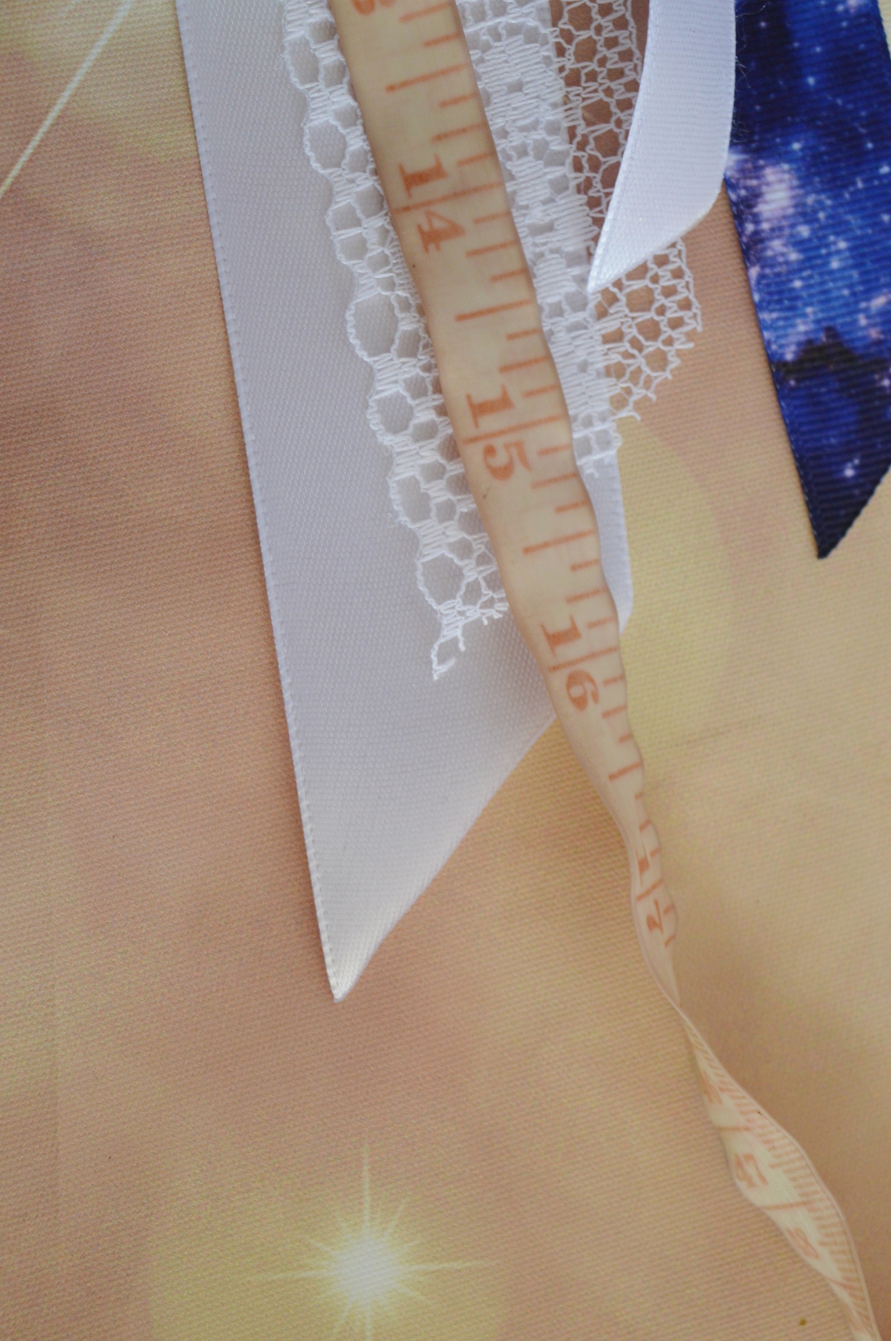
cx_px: 446
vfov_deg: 29.3
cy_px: 670
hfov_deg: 19.7
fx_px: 2567
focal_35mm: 69
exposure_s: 1/60
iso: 800
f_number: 5
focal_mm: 46
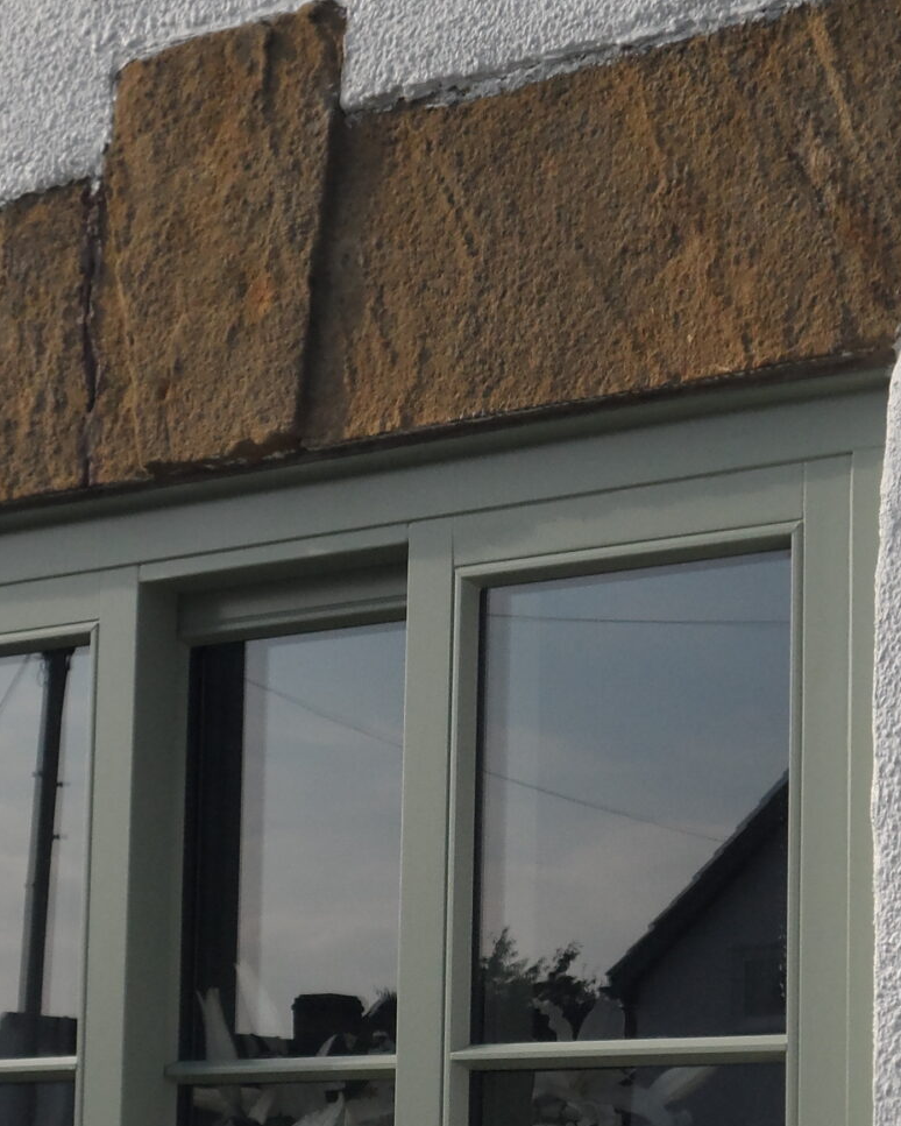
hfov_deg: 16.5
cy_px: 957
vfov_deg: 20.3
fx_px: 3099
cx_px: 482
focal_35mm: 93
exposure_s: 1/125
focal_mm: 6.5
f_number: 10.7
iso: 100
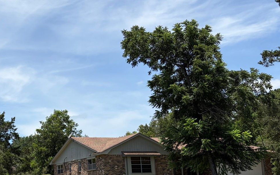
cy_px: 111
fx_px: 443
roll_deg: +1.9
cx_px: 39
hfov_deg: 33.6
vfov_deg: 22.3
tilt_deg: +12.0
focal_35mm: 58
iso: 50
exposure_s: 1/4065
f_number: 1.6
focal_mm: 5.96
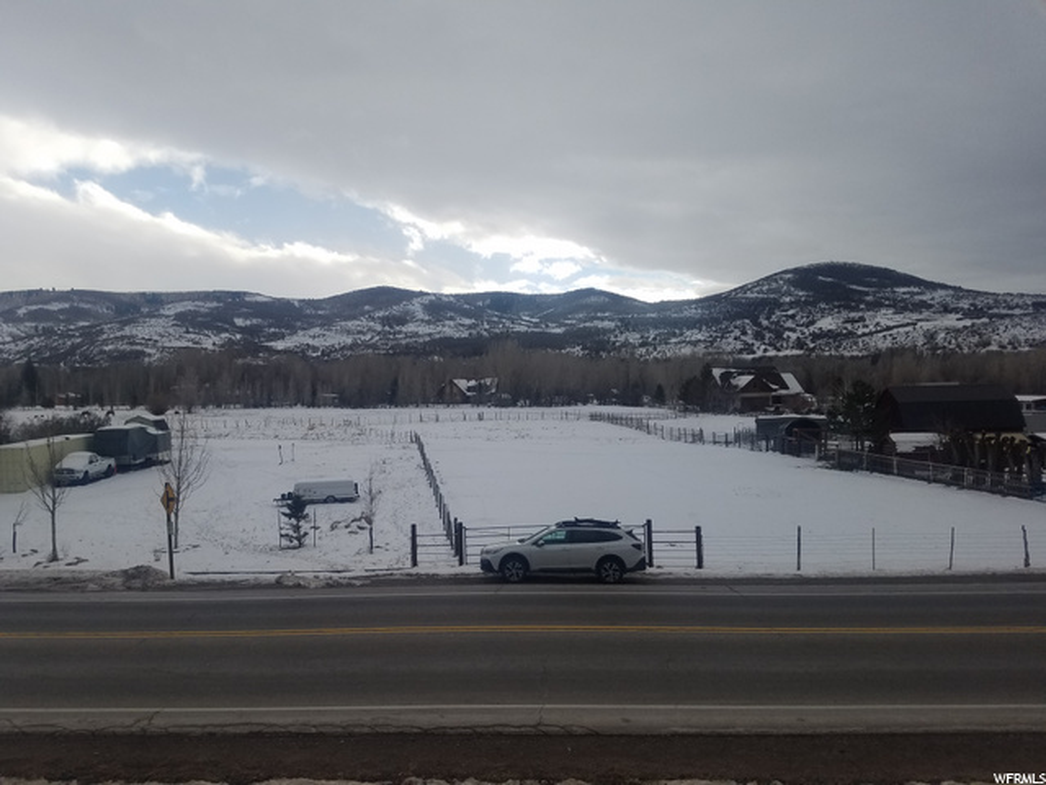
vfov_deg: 53.1
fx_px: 786
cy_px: 392
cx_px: 523
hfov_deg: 67.3
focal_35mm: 26
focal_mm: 4.2
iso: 50
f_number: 1.7
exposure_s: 1/2344
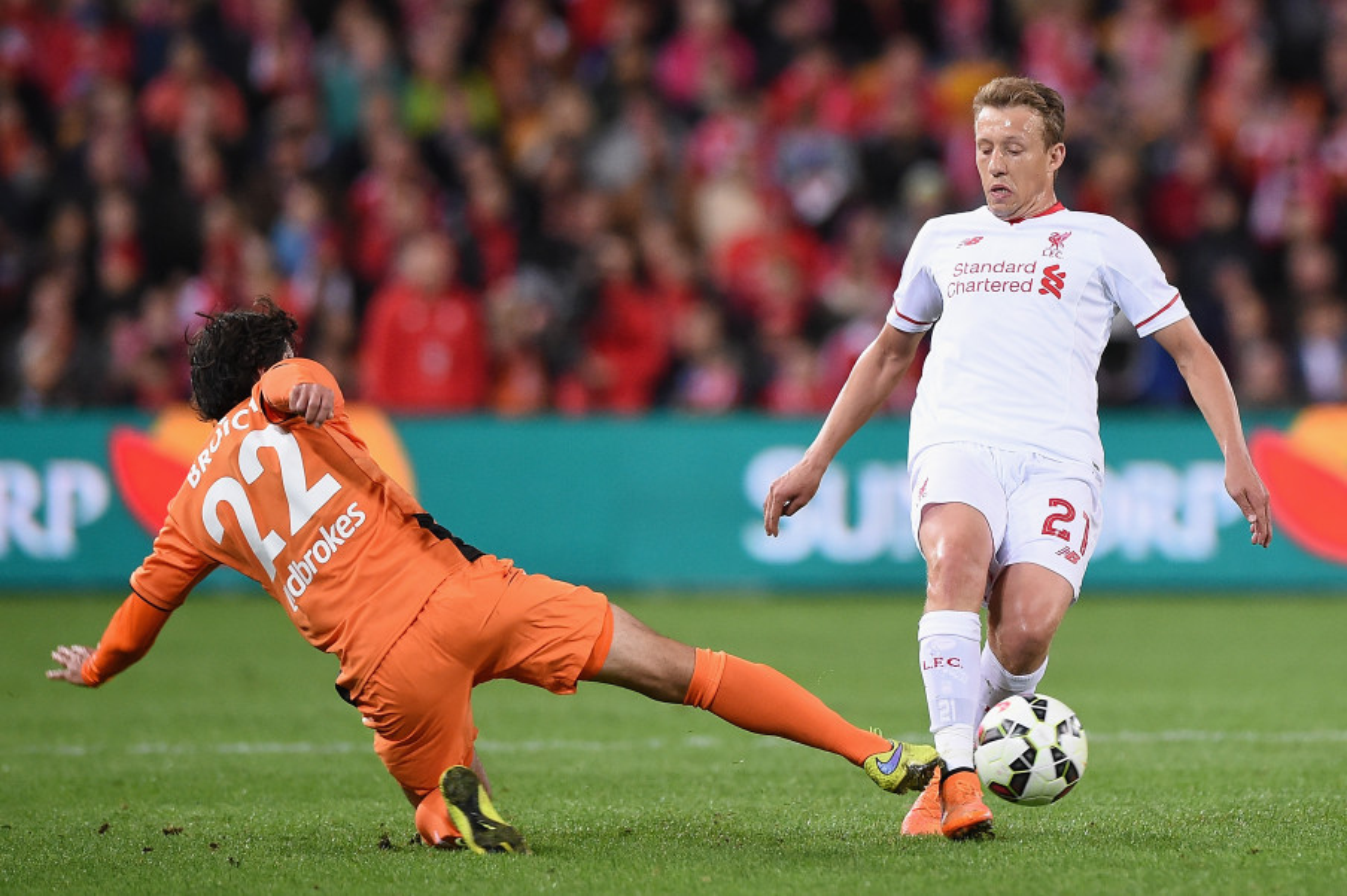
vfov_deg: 3.4
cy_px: 448
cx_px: 674
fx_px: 14960
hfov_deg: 5.2
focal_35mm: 400
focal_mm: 400
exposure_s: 1/1000
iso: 3200
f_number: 4
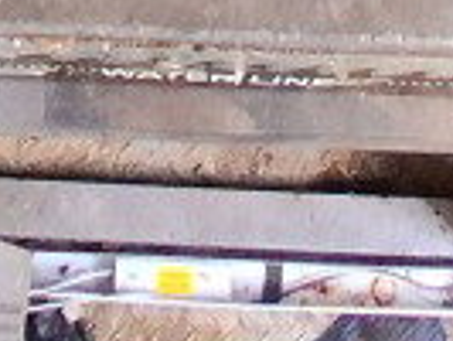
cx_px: 153
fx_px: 1022
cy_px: -406
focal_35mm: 78
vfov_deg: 14.5
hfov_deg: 24.9
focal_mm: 1.4
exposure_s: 1/40
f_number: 2.2
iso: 320
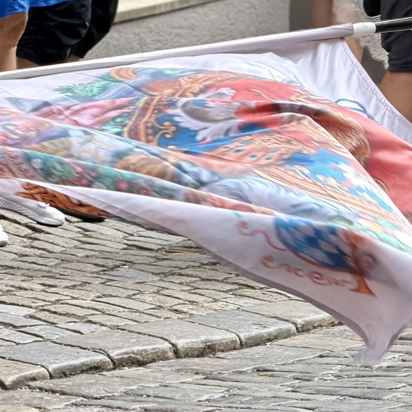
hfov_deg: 5.1
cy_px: -36
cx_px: 479
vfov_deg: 5.1
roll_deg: -0.4
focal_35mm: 341
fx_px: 4592
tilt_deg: -7.1
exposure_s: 1/218
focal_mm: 16.89
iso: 50
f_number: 2.8
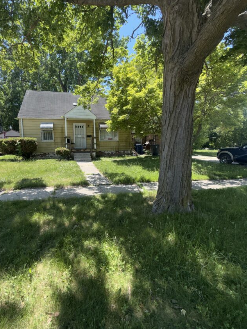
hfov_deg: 74.0
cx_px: 101
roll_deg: +0.0
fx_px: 162
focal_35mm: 17
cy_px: 165
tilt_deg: -5.5
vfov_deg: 91.0
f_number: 2.2
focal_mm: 2.22
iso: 16
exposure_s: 1/411
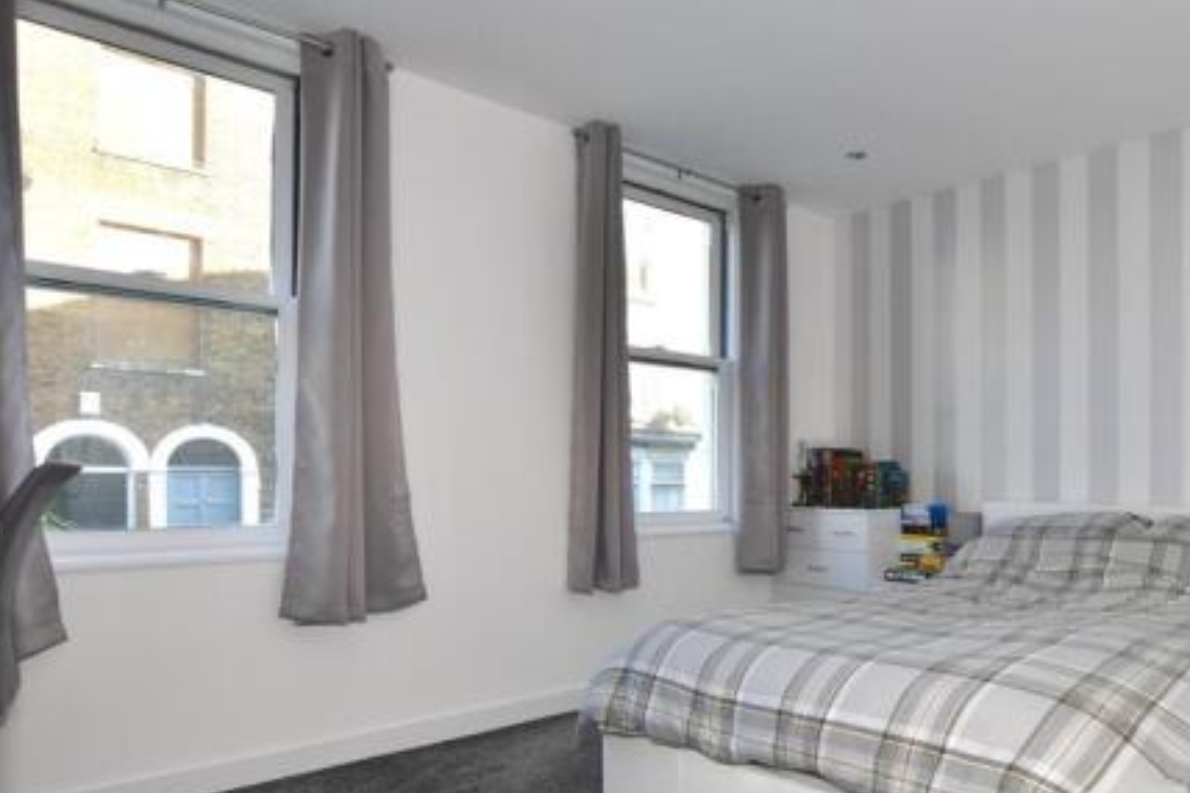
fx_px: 760
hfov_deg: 70.7
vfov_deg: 54.7
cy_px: 474
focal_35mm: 23
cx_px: 901
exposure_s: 1/20
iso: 100
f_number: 8
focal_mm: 10
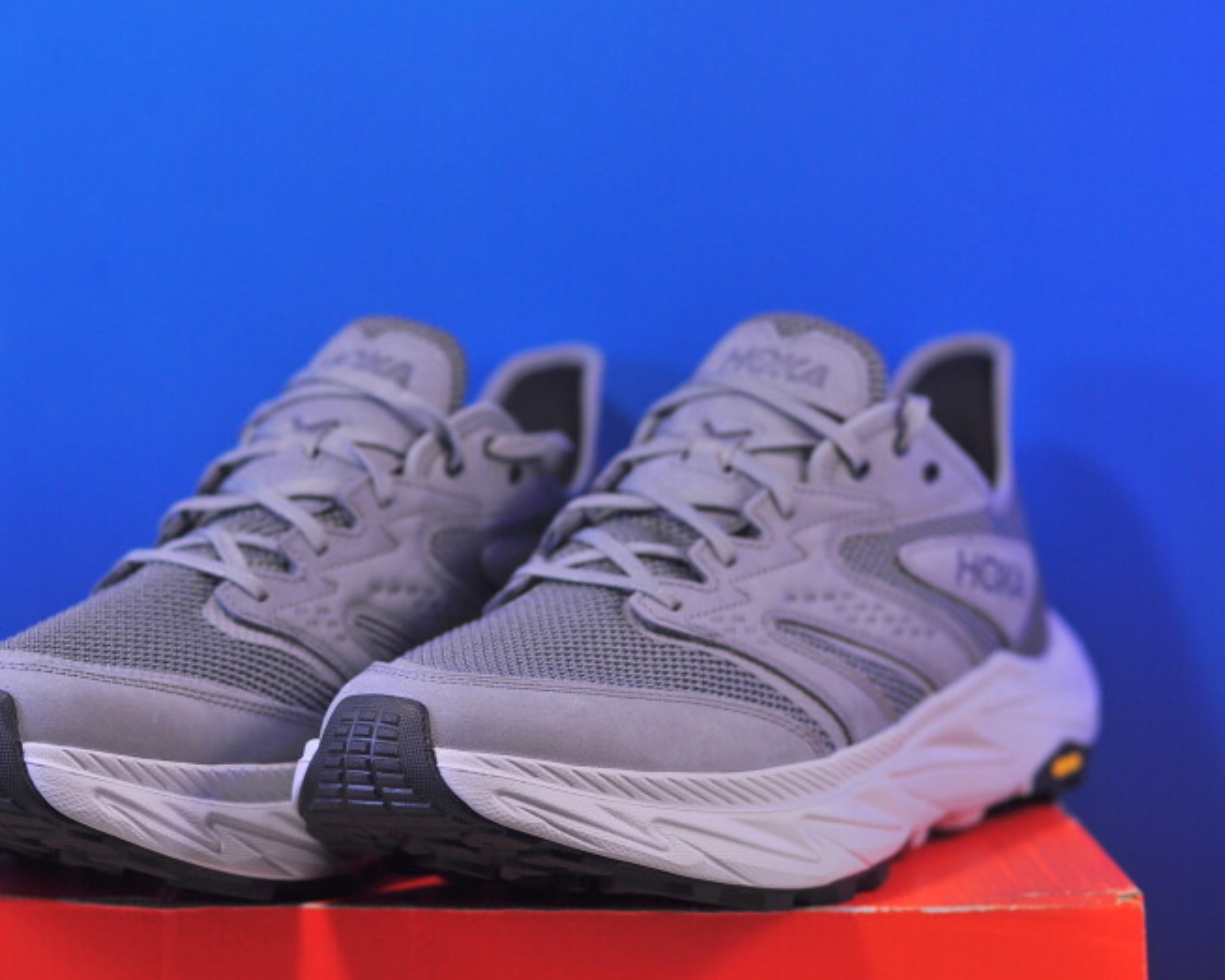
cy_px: 496
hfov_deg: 22.2
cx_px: 519
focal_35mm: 86
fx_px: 3117
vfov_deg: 17.9
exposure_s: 1/320
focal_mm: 50
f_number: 2.8
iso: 250
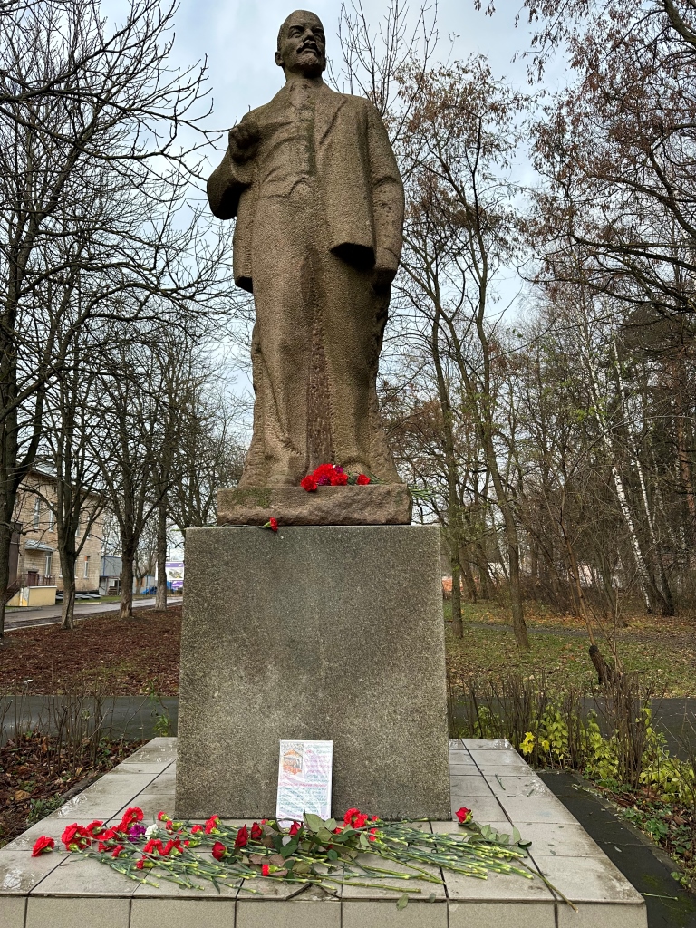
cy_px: 464
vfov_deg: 71.6
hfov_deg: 56.8
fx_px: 643
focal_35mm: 24
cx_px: 348
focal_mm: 6.86
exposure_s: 1/887
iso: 80
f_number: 1.78
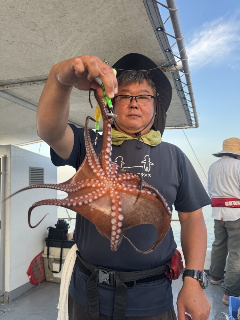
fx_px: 222
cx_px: 120
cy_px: 160
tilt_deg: +10.4
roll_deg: +2.1
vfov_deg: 71.6
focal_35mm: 24
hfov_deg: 56.8
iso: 80
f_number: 1.78
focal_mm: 6.76
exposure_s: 1/165
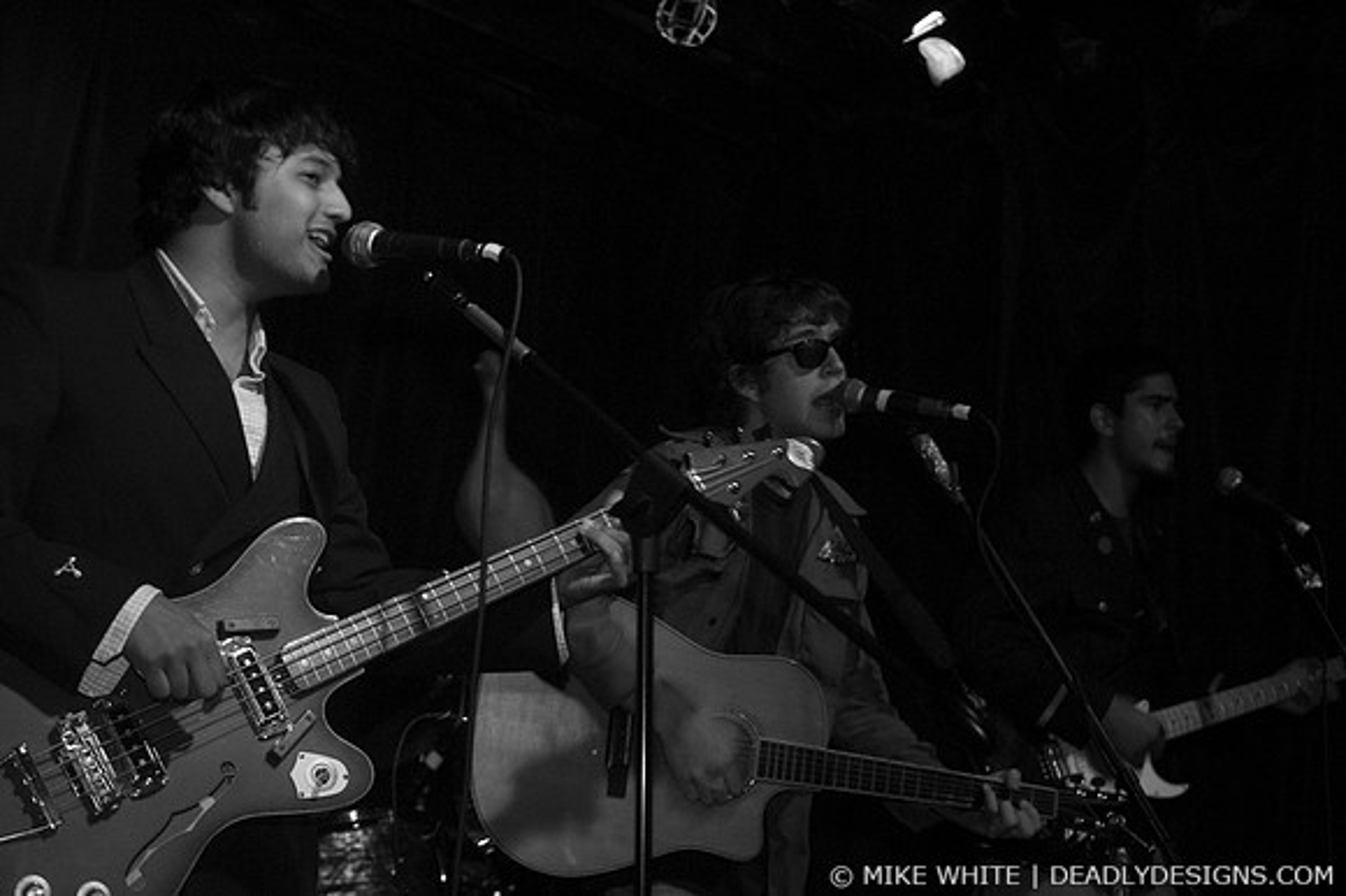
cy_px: 448
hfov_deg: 33.4
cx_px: 673
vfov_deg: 22.6
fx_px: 2242
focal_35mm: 60
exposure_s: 1/30
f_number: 2.8
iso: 800
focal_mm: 40
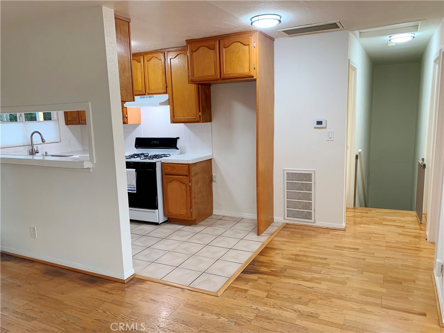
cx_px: 222
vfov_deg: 53.1
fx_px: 333
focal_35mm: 26
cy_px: 166
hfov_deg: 67.3
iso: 125
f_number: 1.8
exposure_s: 1/60
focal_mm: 4.25
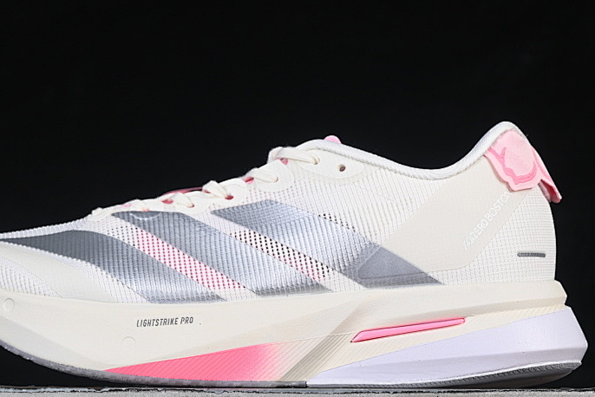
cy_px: 193
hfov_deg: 17.3
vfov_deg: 11.6
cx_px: 262
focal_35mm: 118
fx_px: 1951
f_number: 8
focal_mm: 50
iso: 160
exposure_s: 1/80
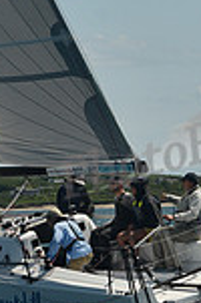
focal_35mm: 289
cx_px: -43
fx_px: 2431
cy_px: -132
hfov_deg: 4.7
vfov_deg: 7.0
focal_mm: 75
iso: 320
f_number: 10
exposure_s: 1/640
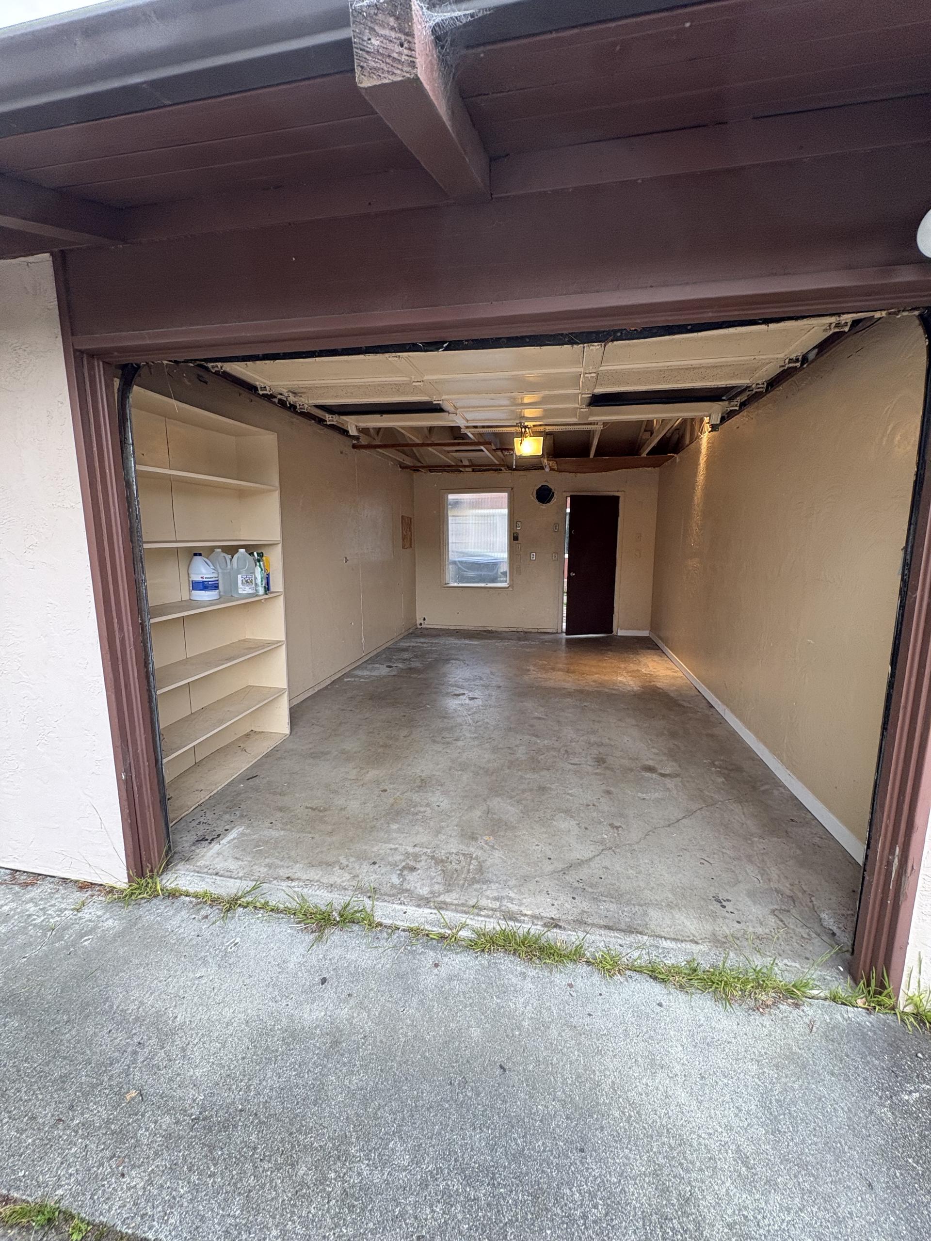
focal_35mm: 14
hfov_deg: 85.7
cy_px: 620
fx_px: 502
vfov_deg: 102.1
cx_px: 466
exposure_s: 1/120
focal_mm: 2.22
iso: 100
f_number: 2.2
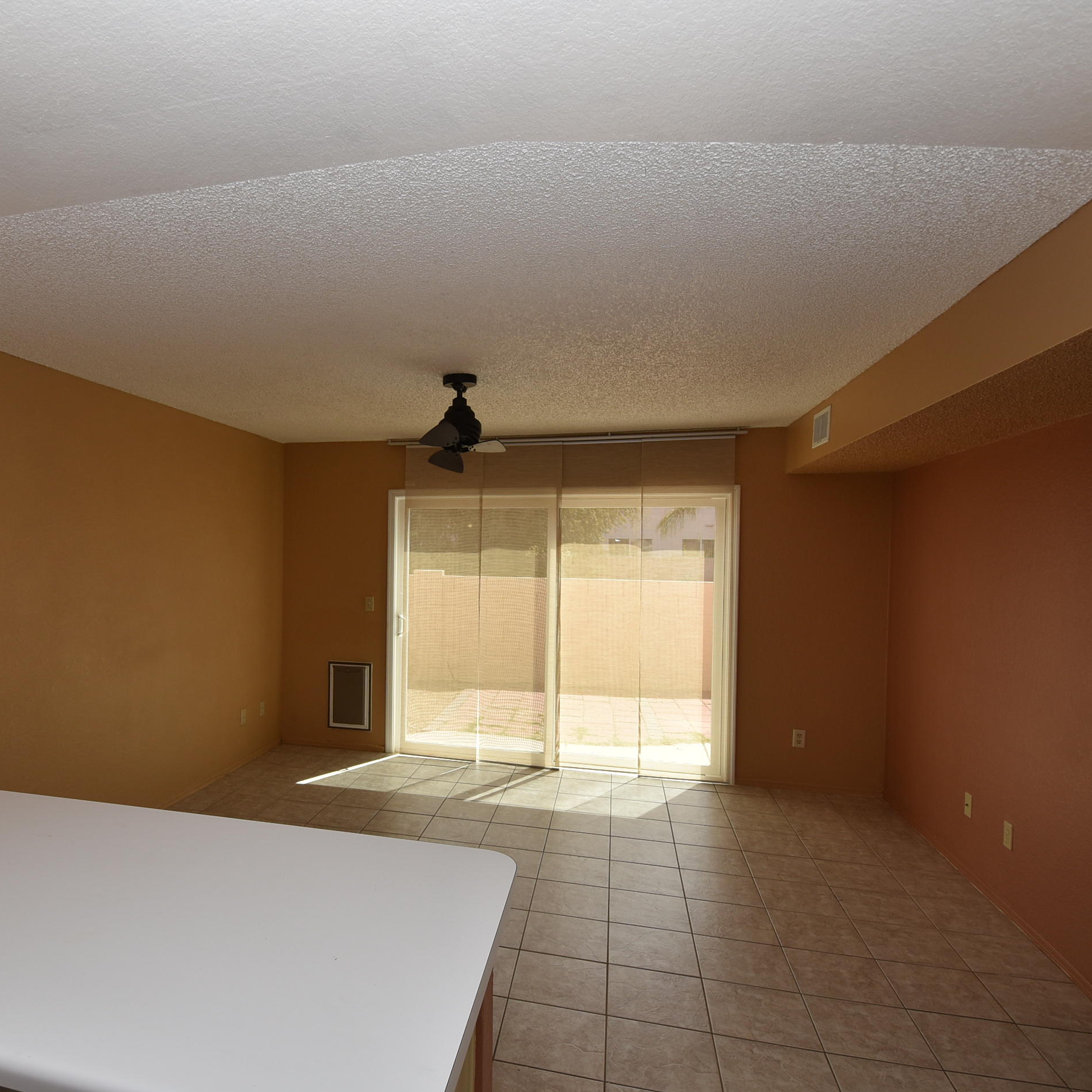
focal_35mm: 20
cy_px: 559
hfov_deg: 73.2
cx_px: 391
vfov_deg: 74.8
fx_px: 714
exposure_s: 1/125
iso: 180
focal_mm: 10
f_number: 5.6
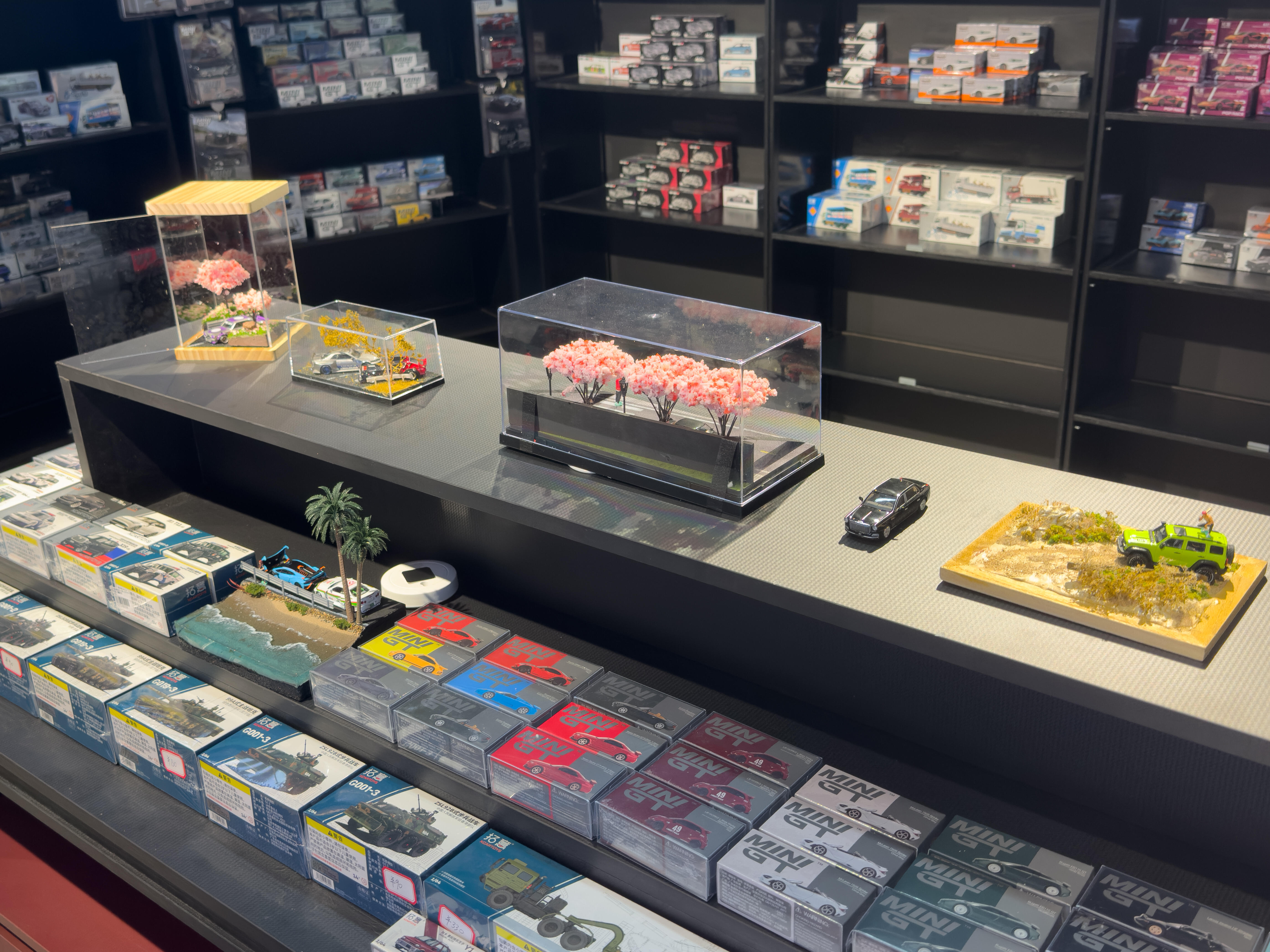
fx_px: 1284
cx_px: 635
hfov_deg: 52.6
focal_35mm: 35
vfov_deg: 40.7
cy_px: 476
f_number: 1.8
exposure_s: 1/50
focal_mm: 6.76
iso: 80
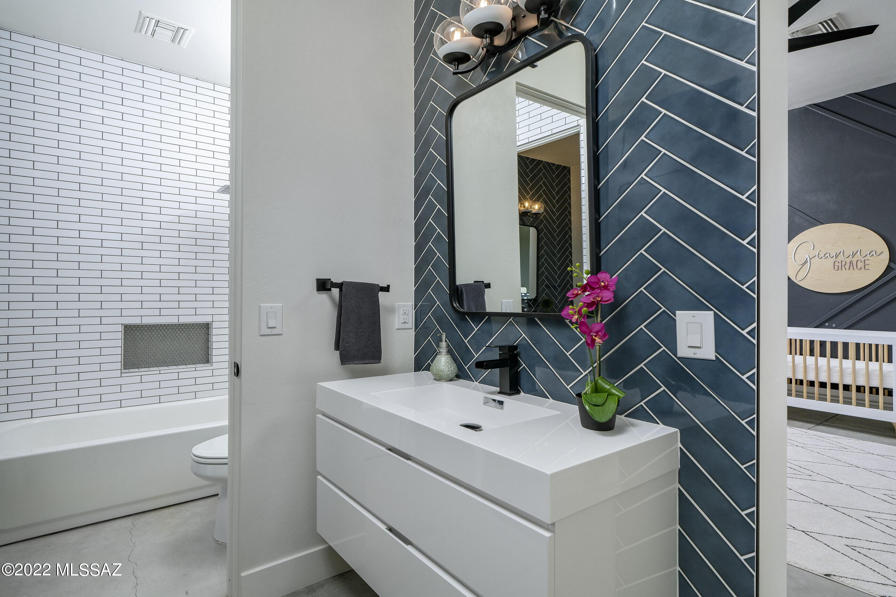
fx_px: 373
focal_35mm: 15
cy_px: 298
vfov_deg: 77.3
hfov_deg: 100.4
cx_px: 448
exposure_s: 1/80
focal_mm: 15
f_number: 8
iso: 200
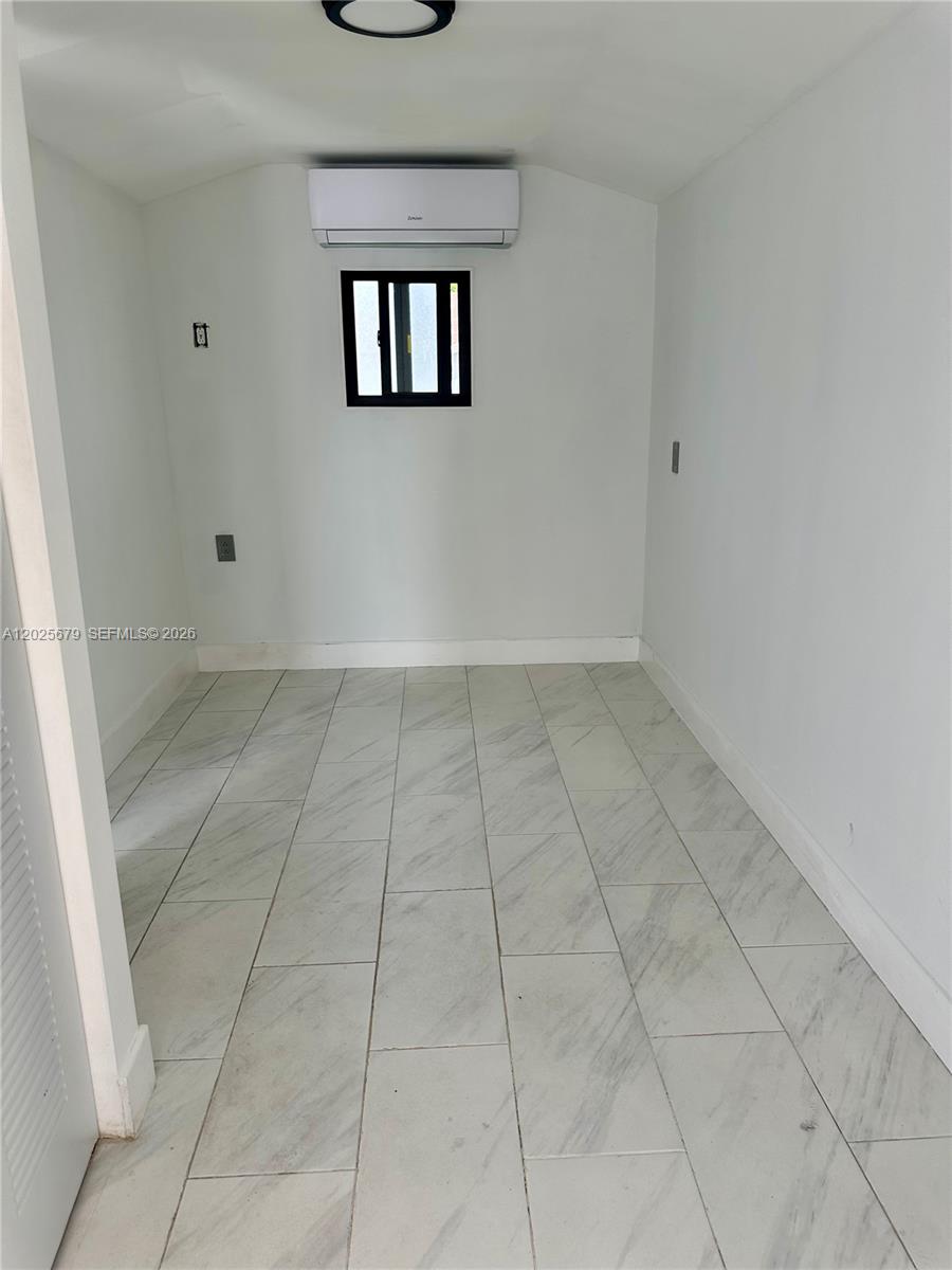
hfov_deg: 56.8
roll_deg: -0.7
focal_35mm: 24
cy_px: 635
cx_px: 476
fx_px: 880
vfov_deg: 71.6
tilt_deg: -14.8
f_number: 1.78
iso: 80
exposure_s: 1/431
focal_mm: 6.86
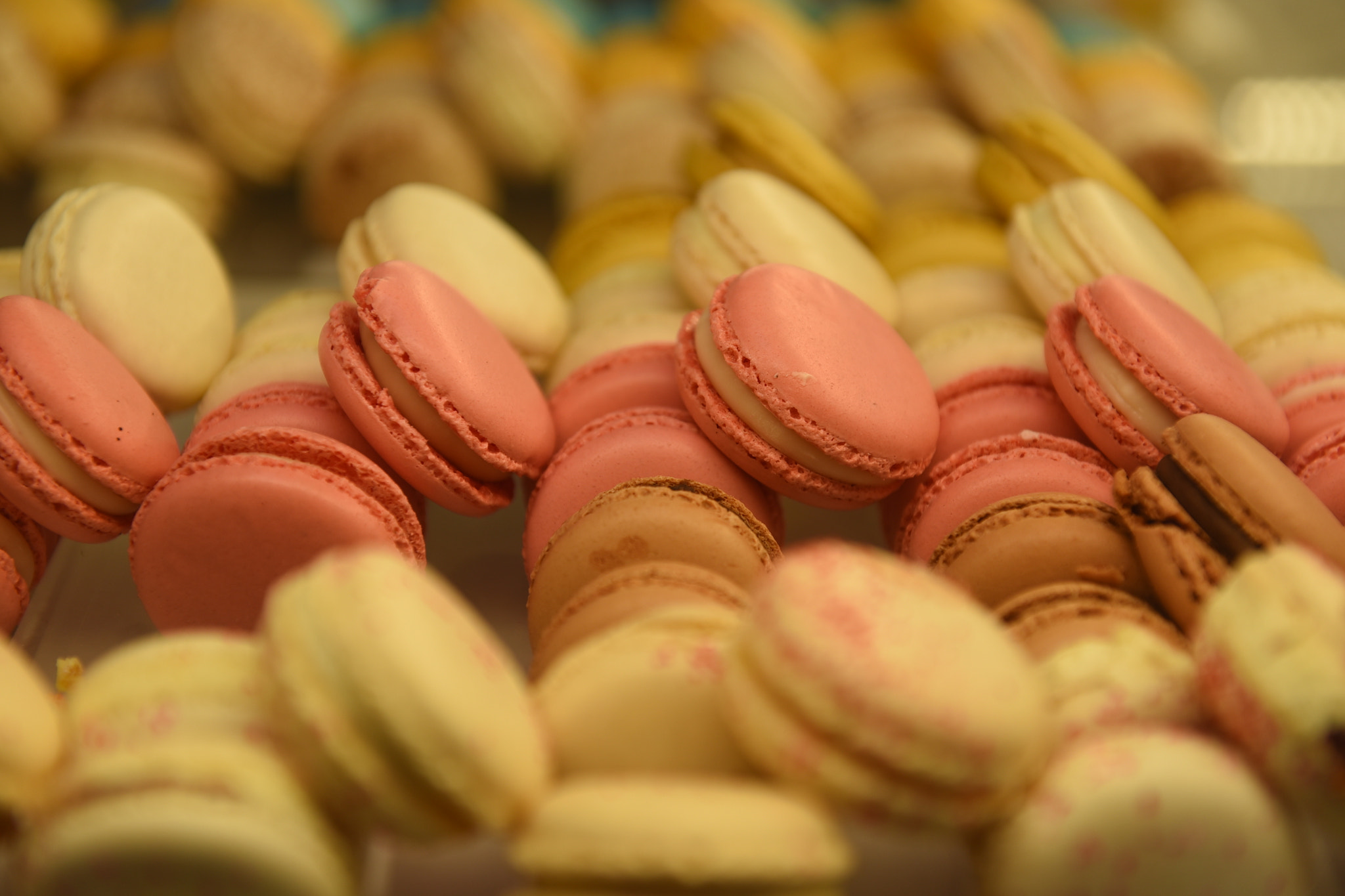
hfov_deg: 28.8
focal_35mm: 70
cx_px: 672
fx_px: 2615
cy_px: 448
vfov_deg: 19.5
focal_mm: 70
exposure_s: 1/100
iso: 200
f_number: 3.5
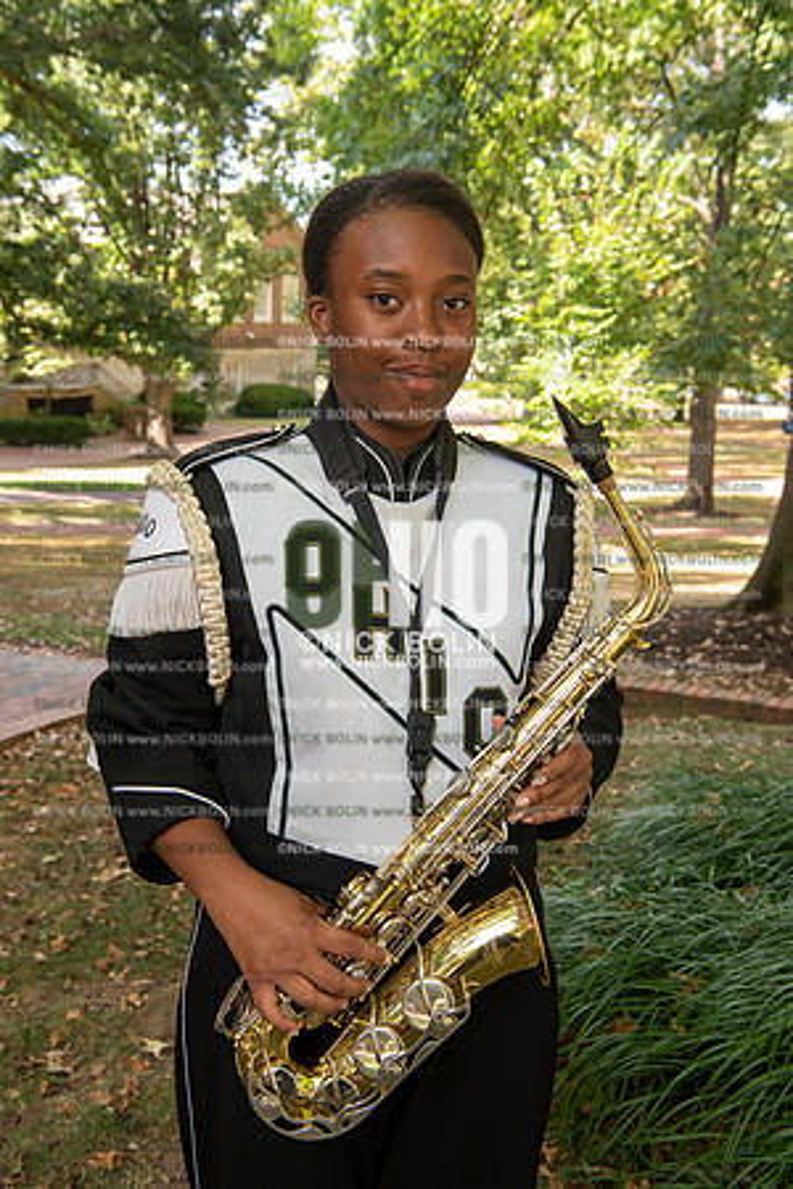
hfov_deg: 30.5
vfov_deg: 44.5
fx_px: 1454
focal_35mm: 44
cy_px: 594
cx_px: 396
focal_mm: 44
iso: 500
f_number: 8
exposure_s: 1/100
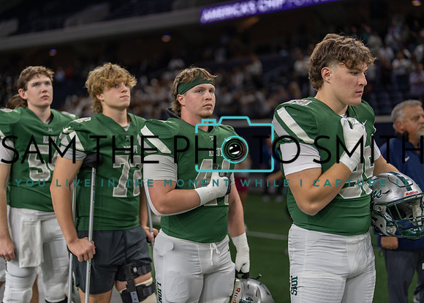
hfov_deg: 37.2
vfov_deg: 27.0
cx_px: 212
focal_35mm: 52
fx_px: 631
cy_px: 152
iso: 160
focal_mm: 50
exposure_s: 1/500
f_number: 1.2
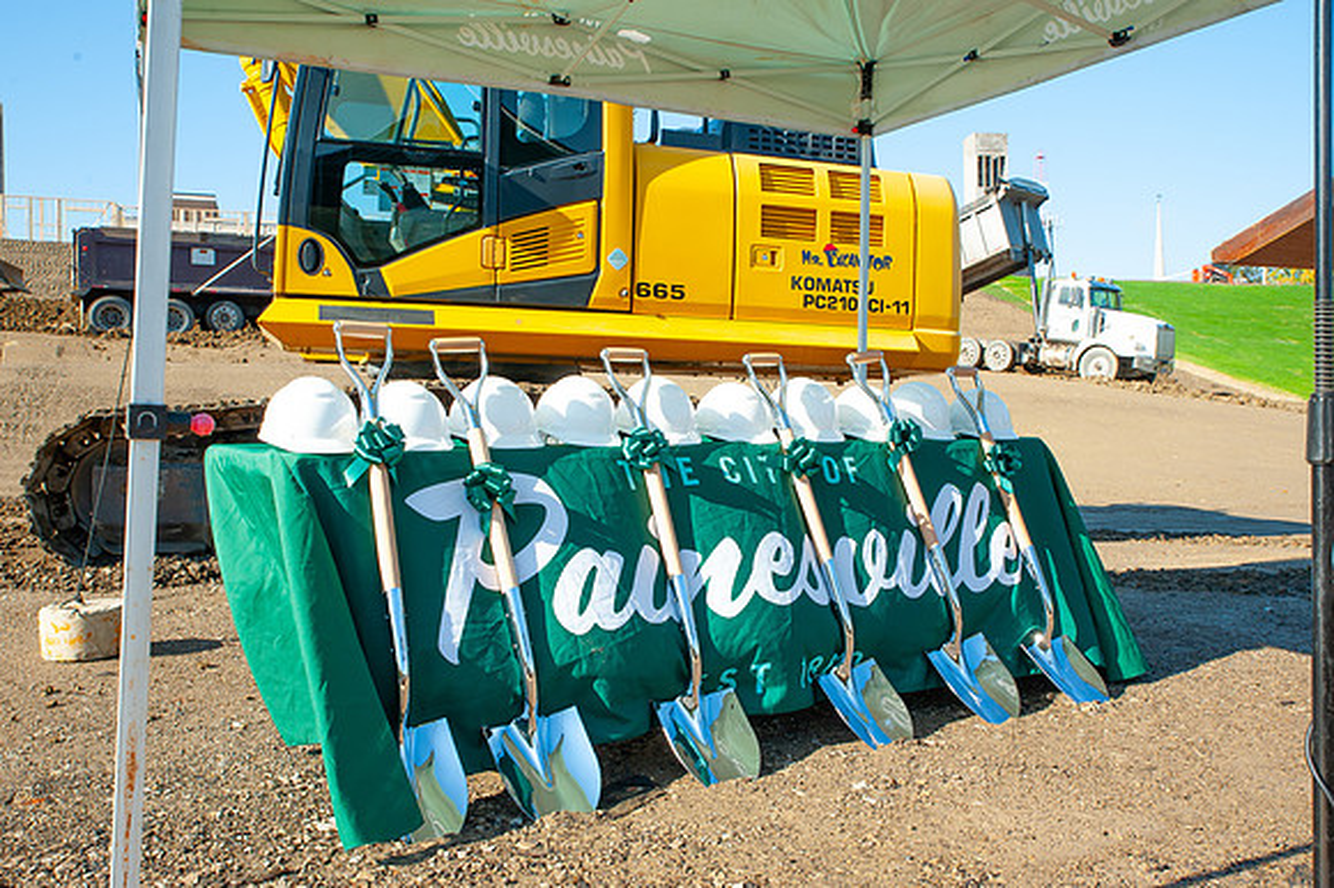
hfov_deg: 59.2
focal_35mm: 32
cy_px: 444
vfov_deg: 41.4
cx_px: 677
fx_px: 1174
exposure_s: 1/250
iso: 400
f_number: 14
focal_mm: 30
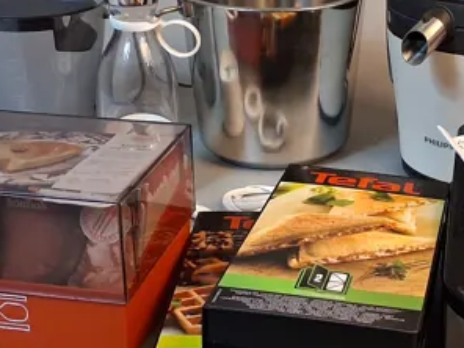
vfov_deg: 20.0
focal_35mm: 73
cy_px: 88
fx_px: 979
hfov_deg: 26.1
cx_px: 379
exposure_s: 1/60
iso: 320
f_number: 1.8
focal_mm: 4
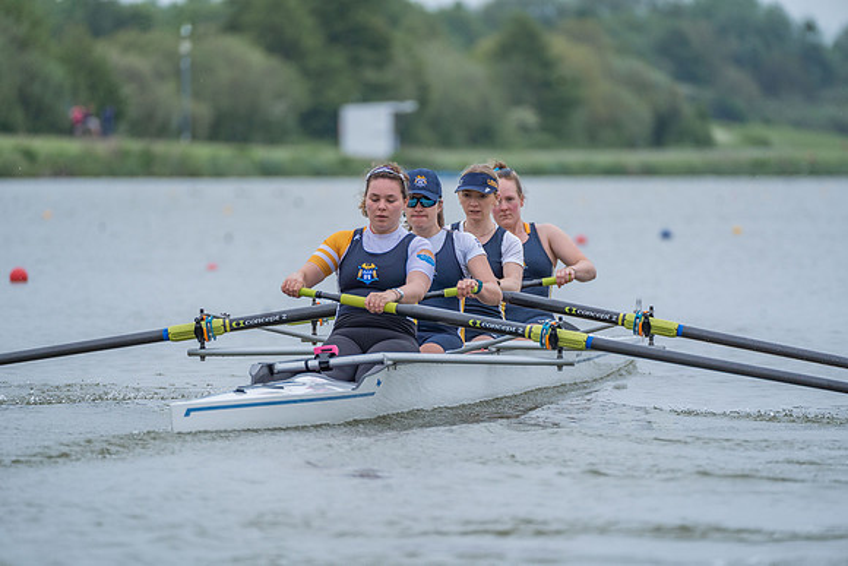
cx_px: 424
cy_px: 283
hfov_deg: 5.2
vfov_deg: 3.4
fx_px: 9424
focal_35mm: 400
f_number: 5.6
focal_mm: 400
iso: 640
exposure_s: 1/1250
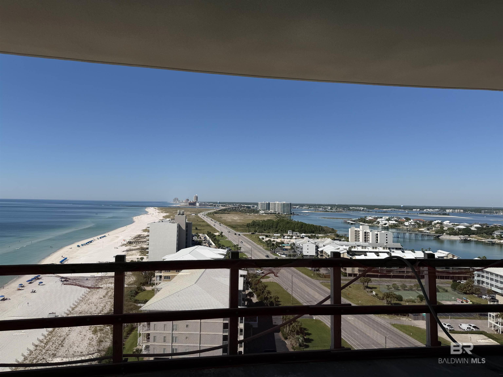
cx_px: 252
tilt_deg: +1.9
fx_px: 349
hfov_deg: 71.6
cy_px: 188
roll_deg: -1.9
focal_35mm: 24
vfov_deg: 56.8
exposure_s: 1/8130
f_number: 1.78
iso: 80
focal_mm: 6.76
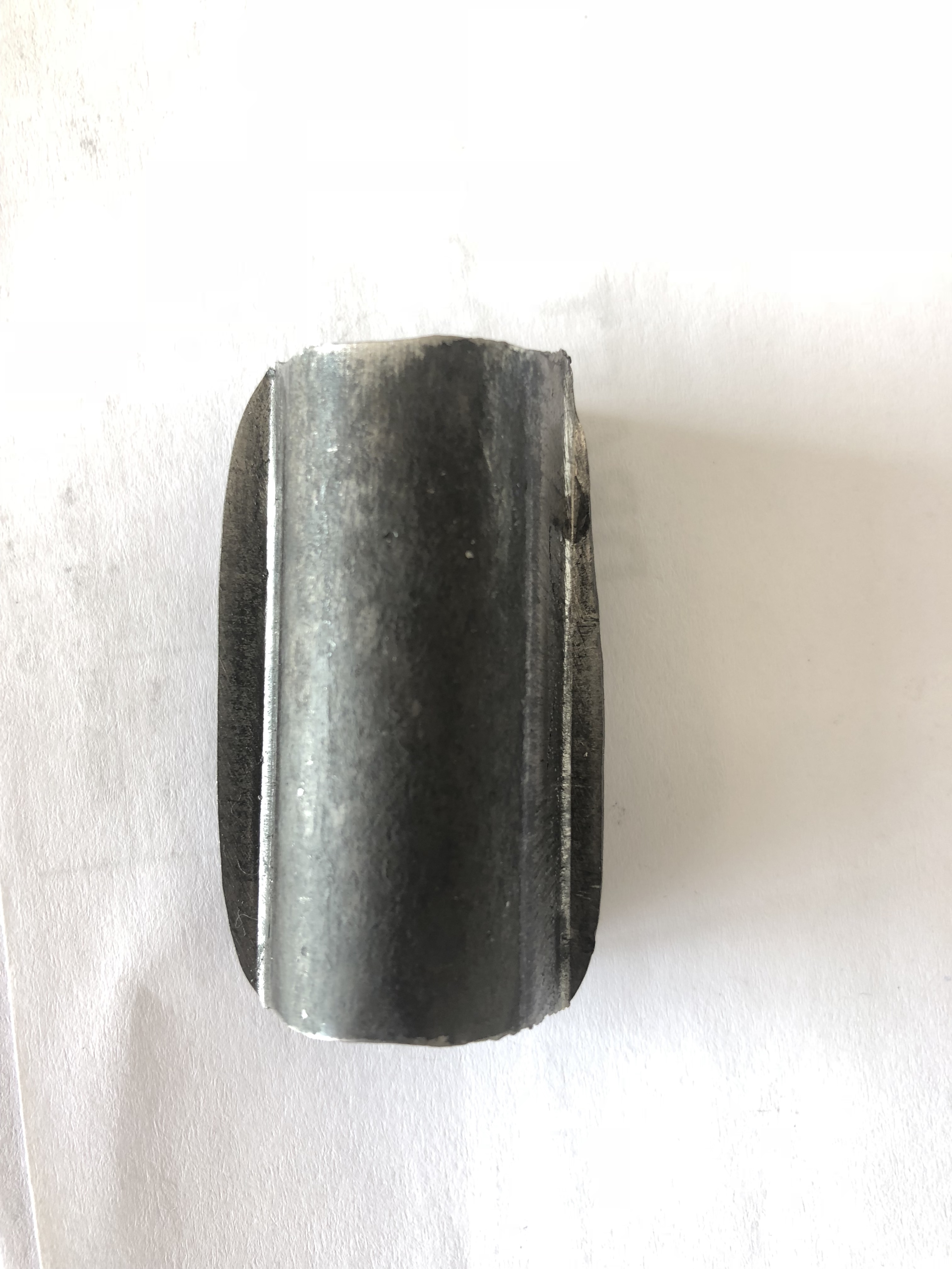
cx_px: 476
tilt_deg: -87.1
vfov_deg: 63.4
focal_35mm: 28
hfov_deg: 49.7
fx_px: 1027
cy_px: 634
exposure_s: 1/50
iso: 32
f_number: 1.8
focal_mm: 4
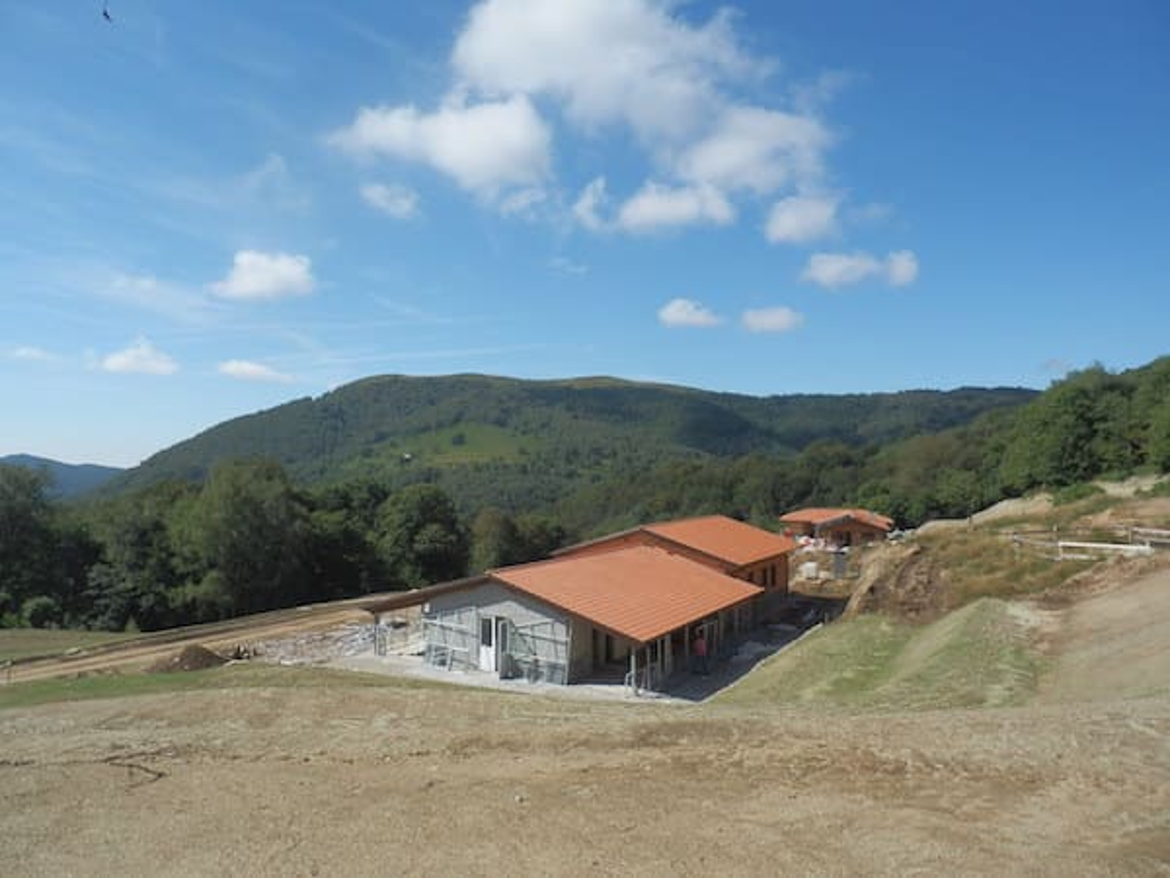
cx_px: 585
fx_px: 811
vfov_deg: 56.8
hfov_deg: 71.6
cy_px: 439
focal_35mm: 24
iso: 100
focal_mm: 4.2
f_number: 7.9
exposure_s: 1/200
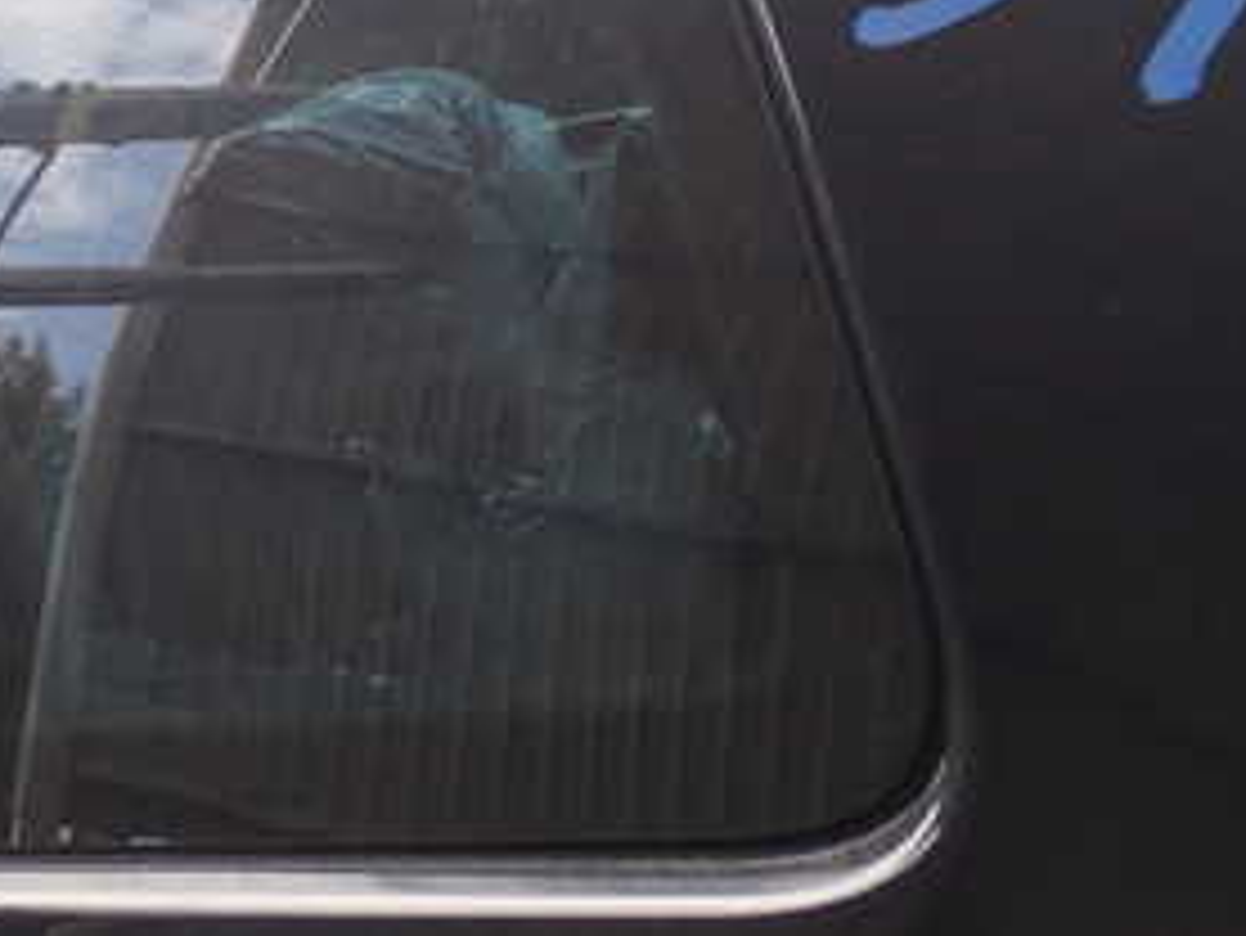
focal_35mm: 65
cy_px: 104
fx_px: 2341
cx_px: 22
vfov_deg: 22.1
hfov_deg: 28.1
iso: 100
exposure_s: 1/125
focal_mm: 5.4
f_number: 3.2
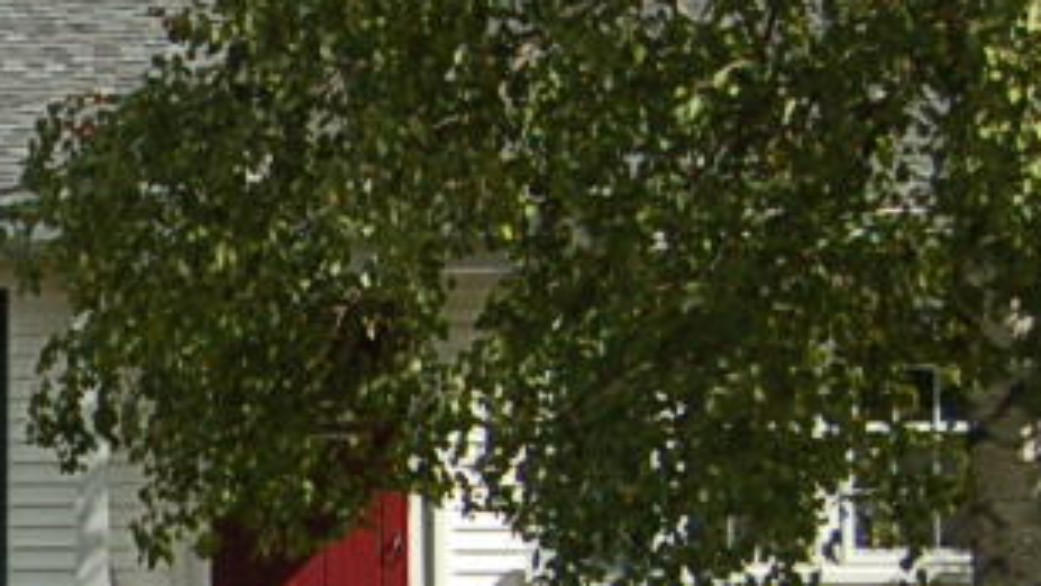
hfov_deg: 12.1
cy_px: 461
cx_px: -606
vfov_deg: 7.2
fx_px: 4639
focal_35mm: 168
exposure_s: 1/1000
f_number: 4.5
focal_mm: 22
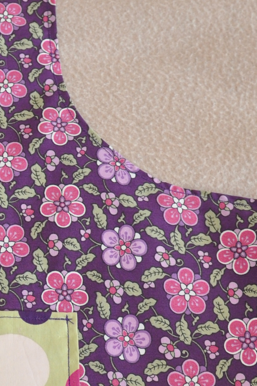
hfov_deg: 13.7
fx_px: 1041
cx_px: -47
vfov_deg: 21.0
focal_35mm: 97
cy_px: 245
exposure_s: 1/20
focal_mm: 18
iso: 400
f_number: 4.5
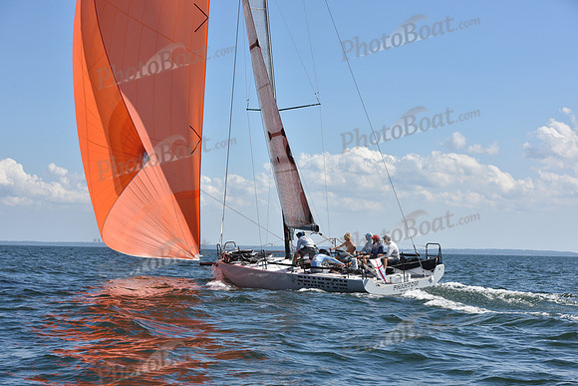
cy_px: 193
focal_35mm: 70
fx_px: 1124
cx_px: 289
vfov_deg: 19.5
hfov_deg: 28.8
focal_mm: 70
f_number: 9
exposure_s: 1/1250
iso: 320
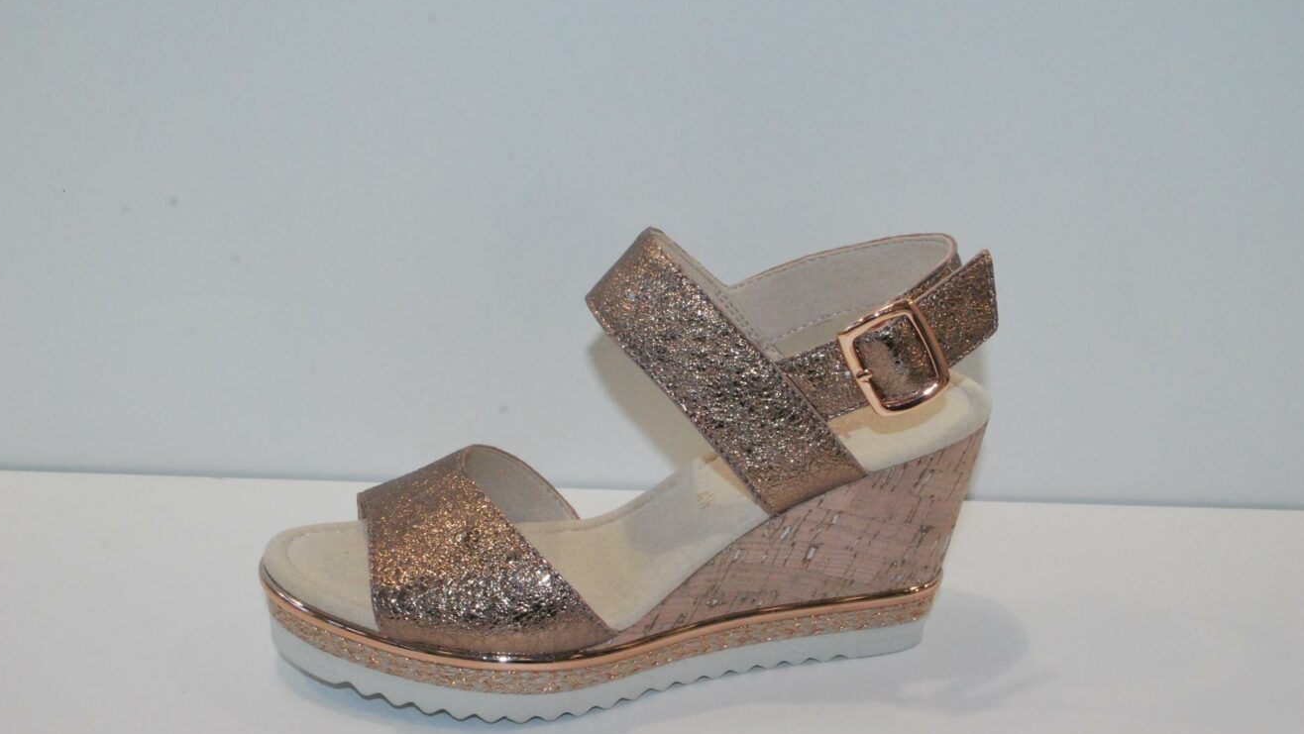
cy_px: 408
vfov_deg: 26.5
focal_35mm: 45
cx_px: 651
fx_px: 1556
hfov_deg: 45.5
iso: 1600
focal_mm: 28
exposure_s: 1/200
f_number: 14
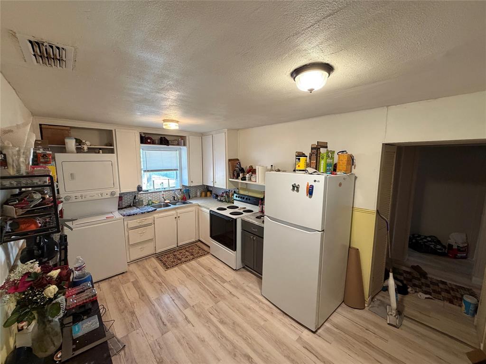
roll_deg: +0.3
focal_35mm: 14
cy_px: 182
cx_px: 243
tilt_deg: -7.1
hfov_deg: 102.1
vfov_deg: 85.7
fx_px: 197
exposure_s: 1/60
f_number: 2.2
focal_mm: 2.22
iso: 400
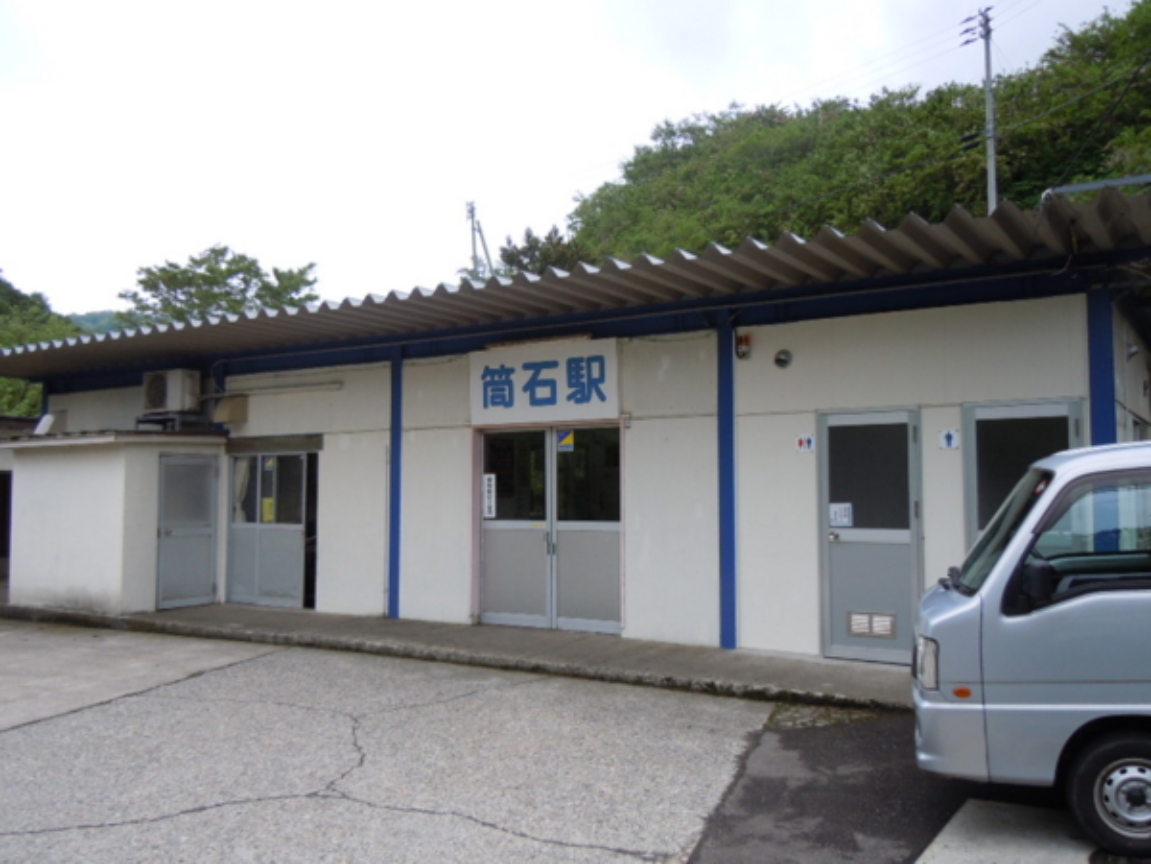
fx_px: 998
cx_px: 576
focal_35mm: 30
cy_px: 432
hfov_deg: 60.0
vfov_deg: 46.8
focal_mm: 5.4
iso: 100
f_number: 3.5
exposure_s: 1/160
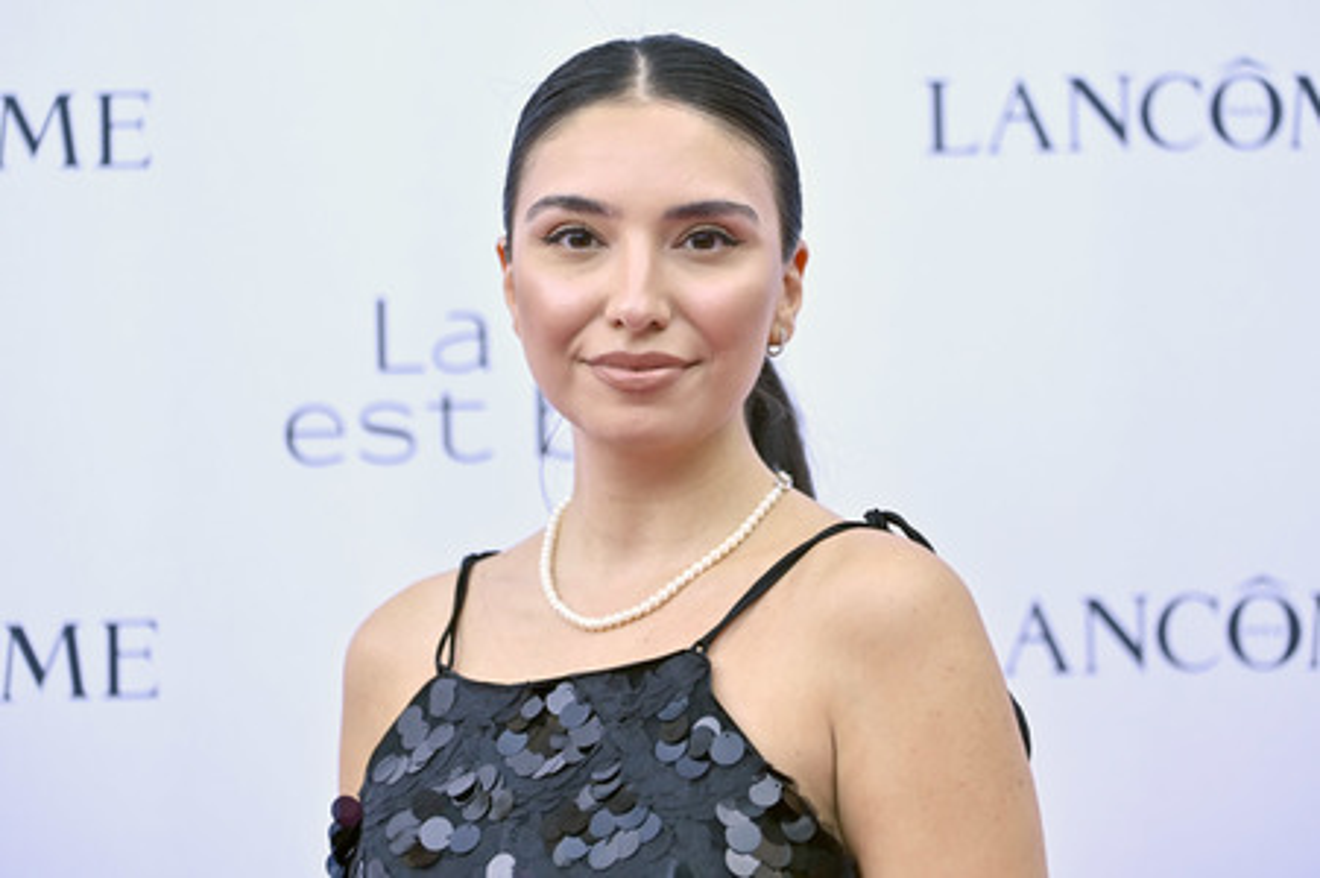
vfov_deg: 13.9
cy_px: 439
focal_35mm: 98
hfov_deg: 20.8
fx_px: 3591
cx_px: 660
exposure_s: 1/1000
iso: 1000
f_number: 2.8
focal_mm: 98
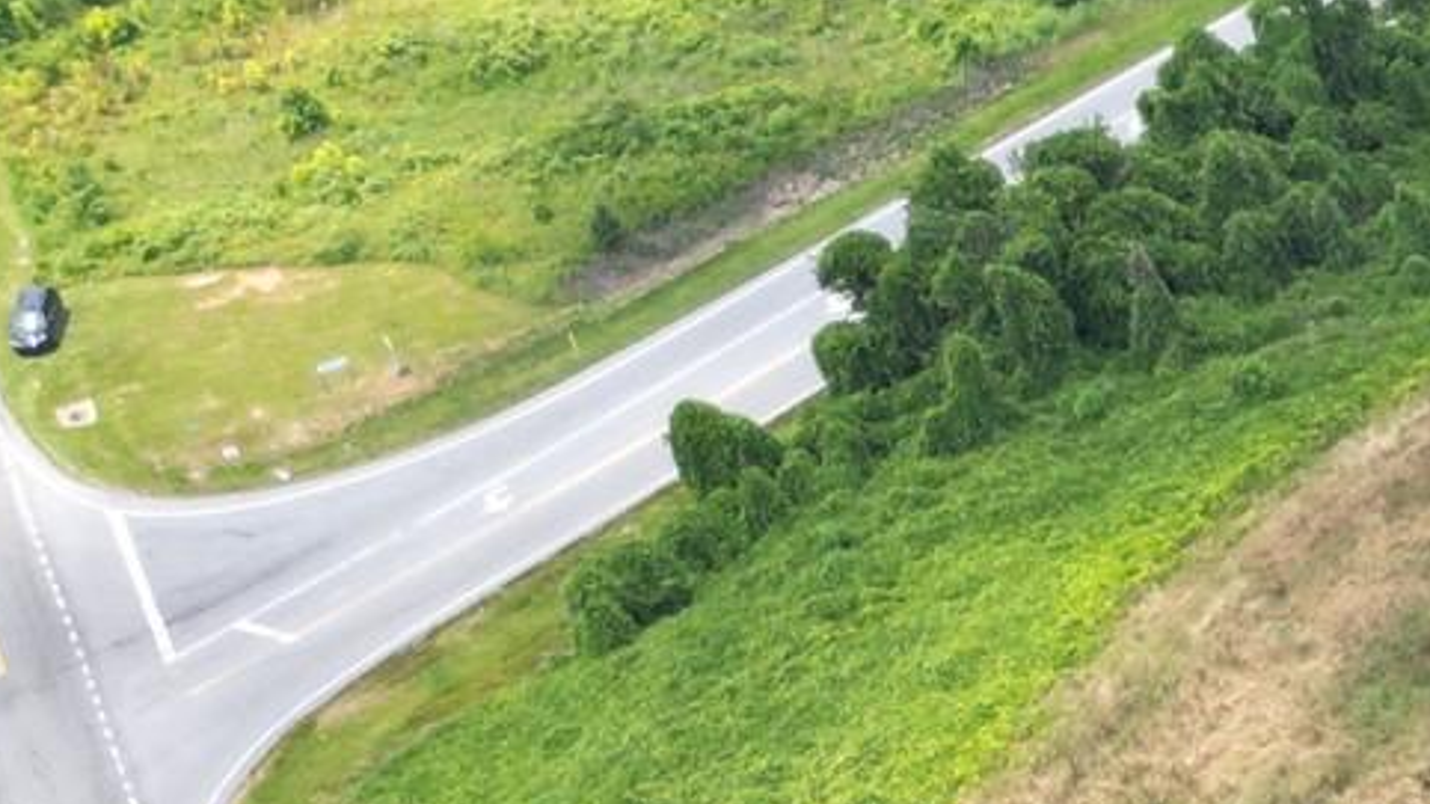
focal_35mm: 111
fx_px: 4208
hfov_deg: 15.2
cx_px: 2952
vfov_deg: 10.8
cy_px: 846
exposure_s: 1/1000
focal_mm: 6.72
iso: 100
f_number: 1.7
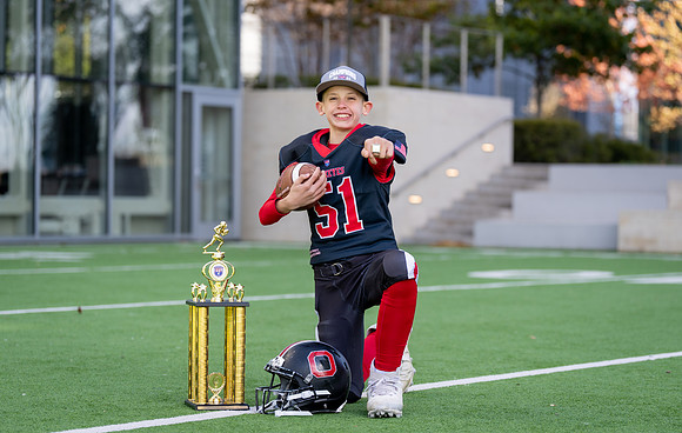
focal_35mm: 104
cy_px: 231
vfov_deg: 12.7
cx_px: 350
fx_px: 1940
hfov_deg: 19.9
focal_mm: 99
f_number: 2.8
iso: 100
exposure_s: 1/500
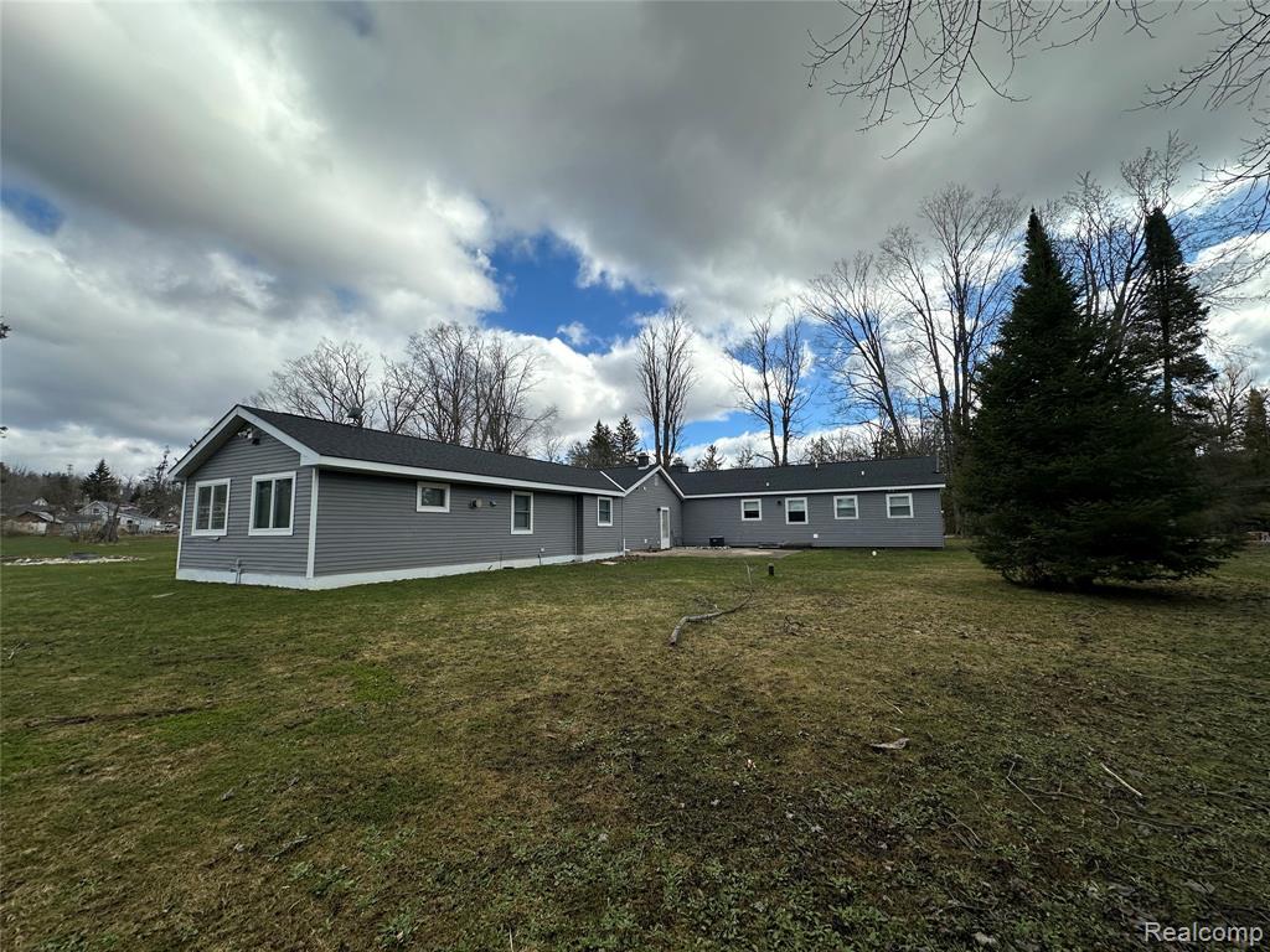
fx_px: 514
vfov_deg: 85.7
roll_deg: +0.9
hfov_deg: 102.1
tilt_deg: +6.8
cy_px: 476
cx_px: 635
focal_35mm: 14
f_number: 2.2
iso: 50
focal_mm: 2.22
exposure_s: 1/1949
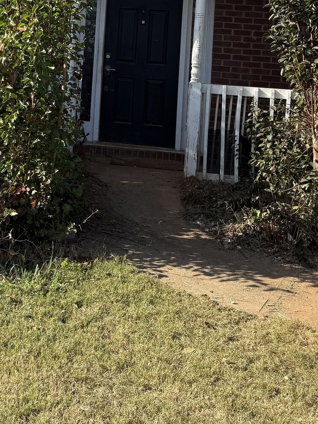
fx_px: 674
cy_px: 35
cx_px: 78
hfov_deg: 26.2
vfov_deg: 33.0
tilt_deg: +3.2
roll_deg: -6.5
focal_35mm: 55
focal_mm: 6.76
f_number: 1.78
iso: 80
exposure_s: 1/2000
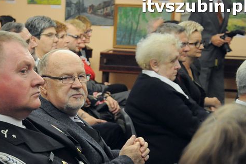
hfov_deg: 18.1
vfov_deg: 12.2
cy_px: 136
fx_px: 765
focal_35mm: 112
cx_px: 39
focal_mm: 42
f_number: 4.8
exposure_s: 1/80
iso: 2500
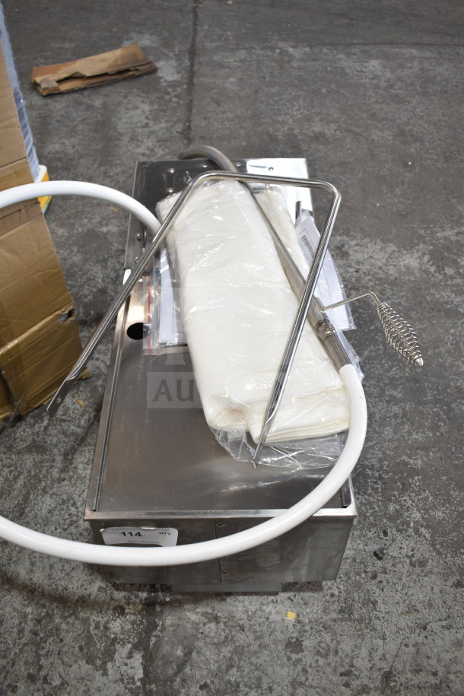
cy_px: 348
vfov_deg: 59.5
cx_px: 232
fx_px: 609
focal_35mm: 32
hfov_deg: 41.7
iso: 200
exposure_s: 1/60
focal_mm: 21
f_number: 4
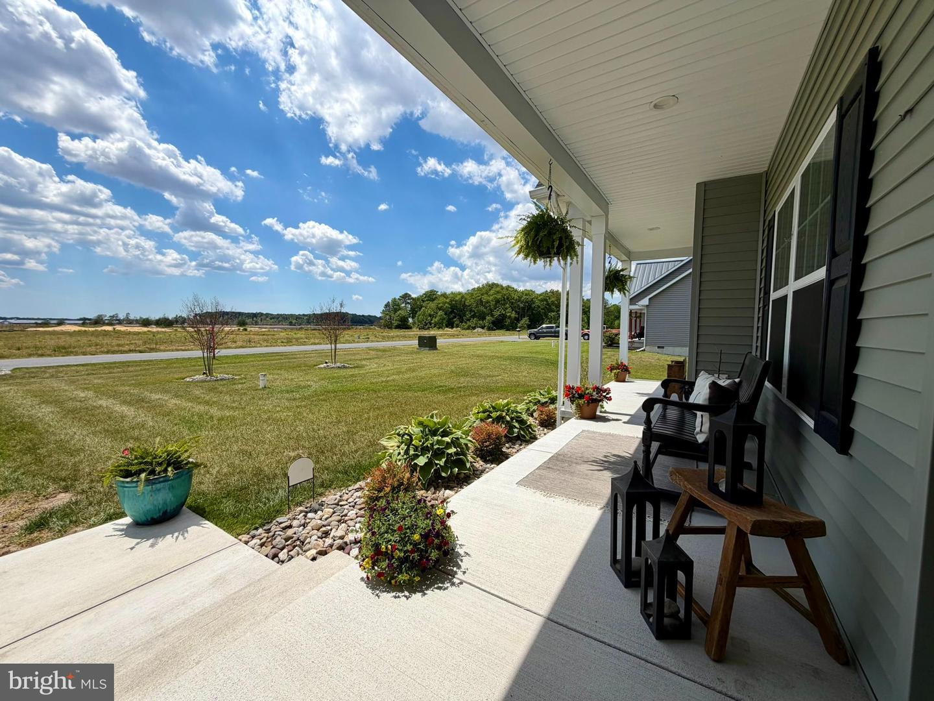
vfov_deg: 85.7
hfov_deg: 102.1
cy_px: 350
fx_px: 378
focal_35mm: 14
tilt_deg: -3.5
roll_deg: -0.2
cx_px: 467
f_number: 2.2
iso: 20
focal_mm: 2.22
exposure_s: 1/1339
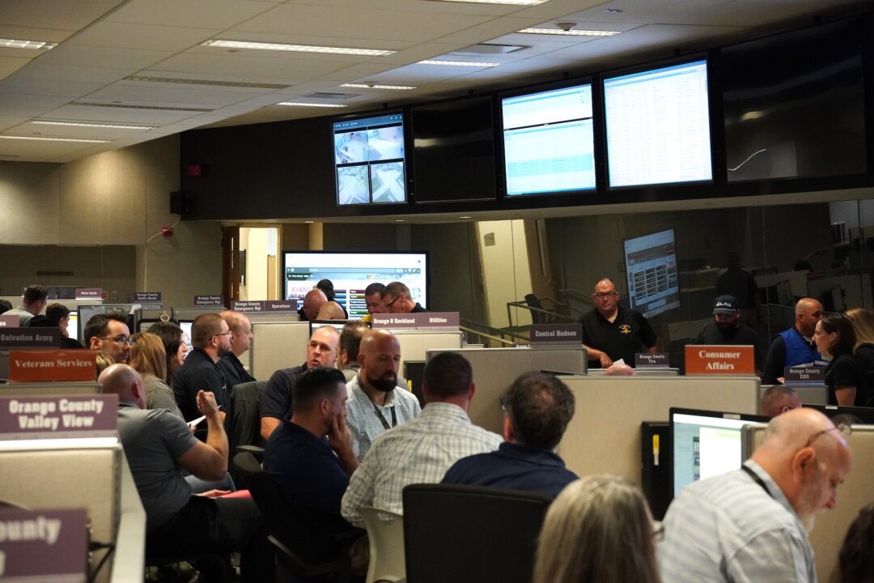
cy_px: 292
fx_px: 1821
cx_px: 437
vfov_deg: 18.2
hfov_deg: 27.0
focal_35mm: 75
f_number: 4
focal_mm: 50
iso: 4000
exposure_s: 1/200
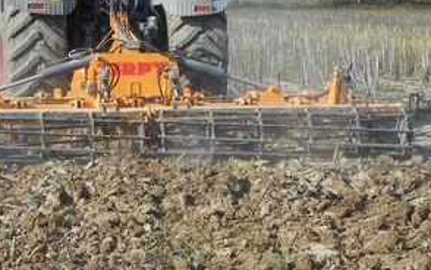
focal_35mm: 137
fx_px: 1610
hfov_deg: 15.2
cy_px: 125
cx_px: 207
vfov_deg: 9.6
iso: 80
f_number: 4.4
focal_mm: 13.6
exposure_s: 1/500
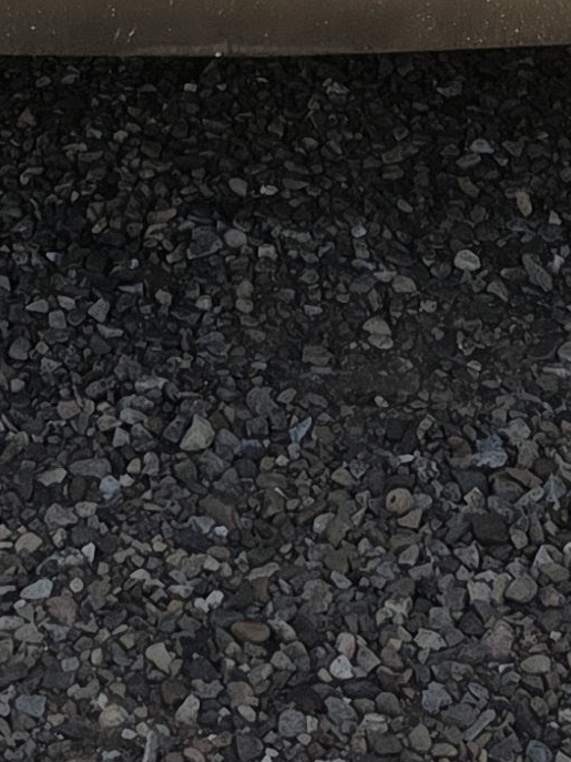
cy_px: -1144
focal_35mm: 134
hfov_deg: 11.0
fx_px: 2948
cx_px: 149
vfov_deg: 11.7
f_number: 1.8
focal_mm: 5.4
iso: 80
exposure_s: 1/2111
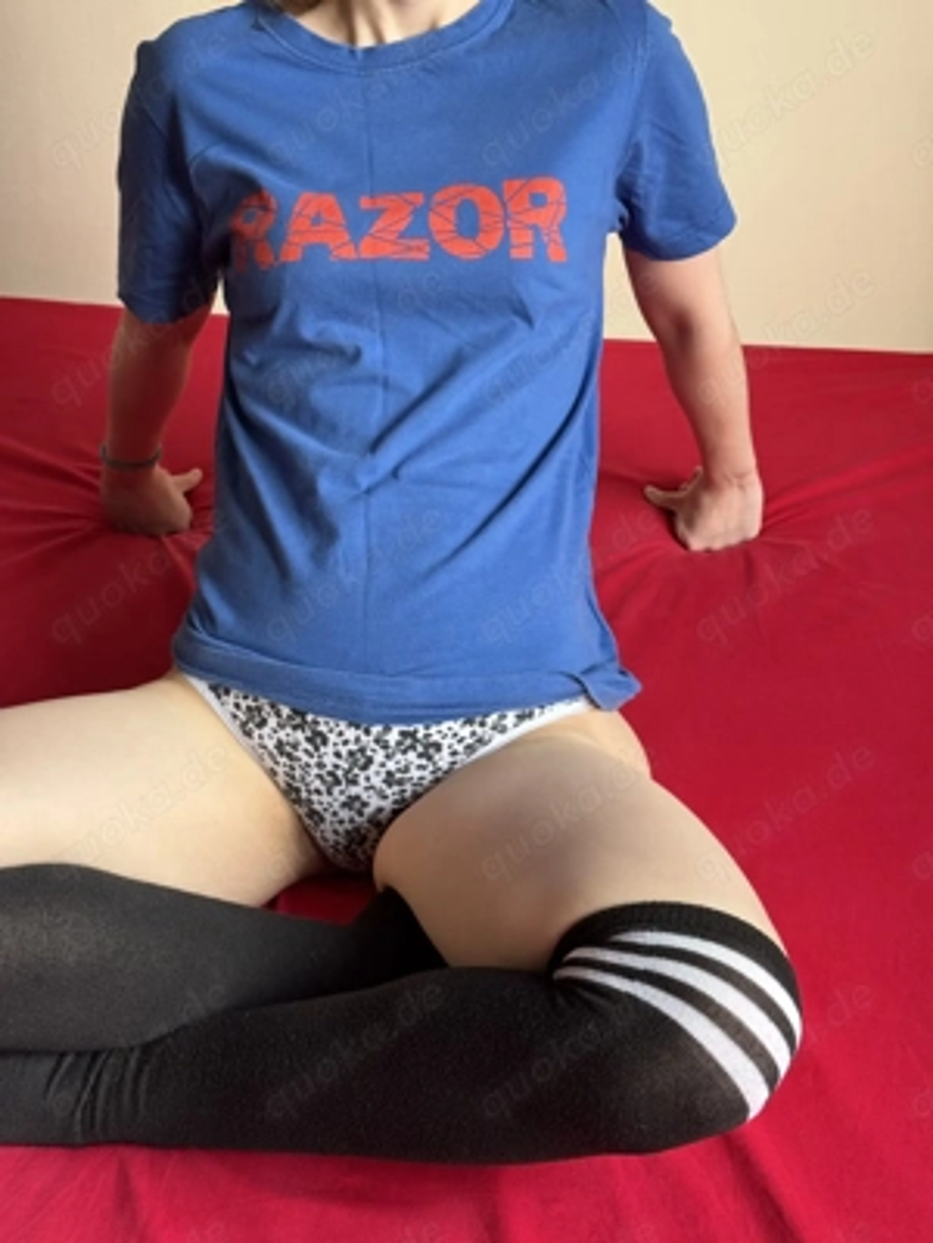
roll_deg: +0.4
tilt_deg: -30.1
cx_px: 466
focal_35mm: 48
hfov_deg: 30.3
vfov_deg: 39.7
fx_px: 1725
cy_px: 622
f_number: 1.78
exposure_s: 1/60
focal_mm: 6.76
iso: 200
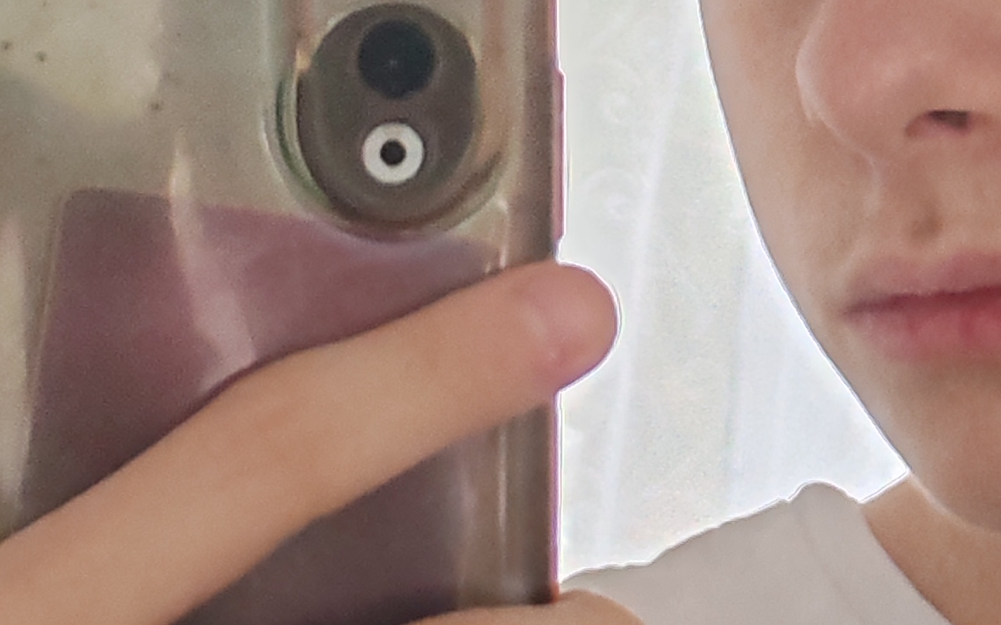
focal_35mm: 178
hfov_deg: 11.7
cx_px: 750
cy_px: -140
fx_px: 4855
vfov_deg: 7.3
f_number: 1.9
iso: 1250
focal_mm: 6.12
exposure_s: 1/50
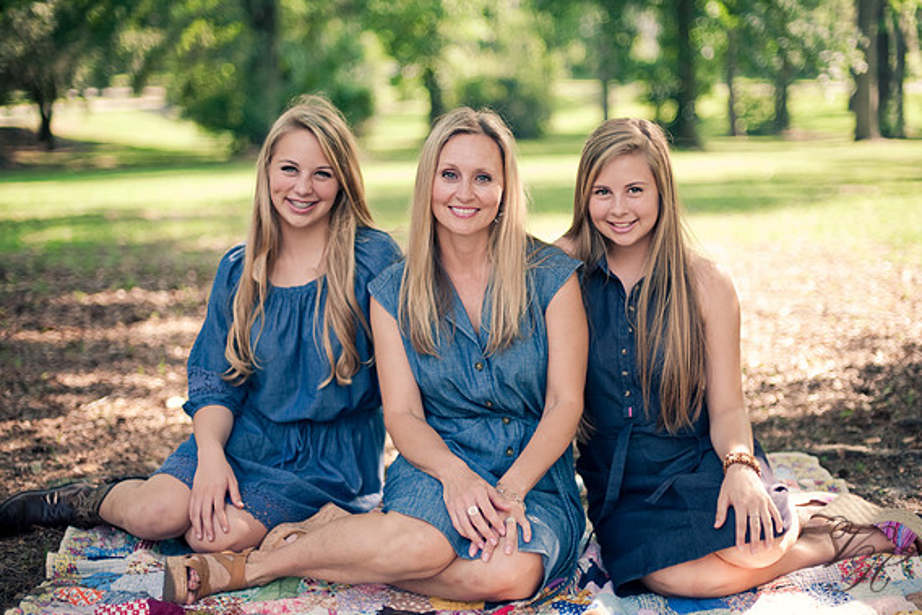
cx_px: 461
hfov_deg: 38.9
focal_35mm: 51
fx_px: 1306
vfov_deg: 26.5
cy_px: 312
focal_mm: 50
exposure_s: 1/640
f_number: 1.8
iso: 200
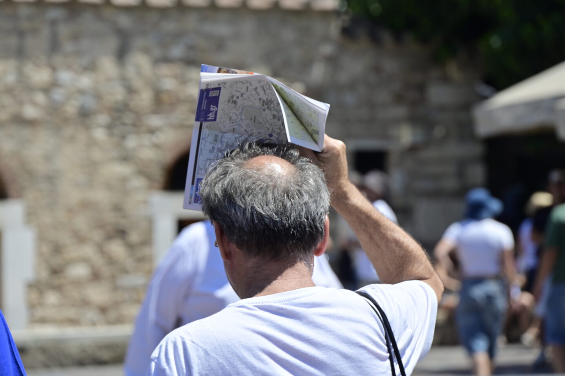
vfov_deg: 6.9
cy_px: 188
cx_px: 282
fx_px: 3139
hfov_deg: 10.3
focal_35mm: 200
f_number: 9
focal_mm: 200
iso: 160
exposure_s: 1/400
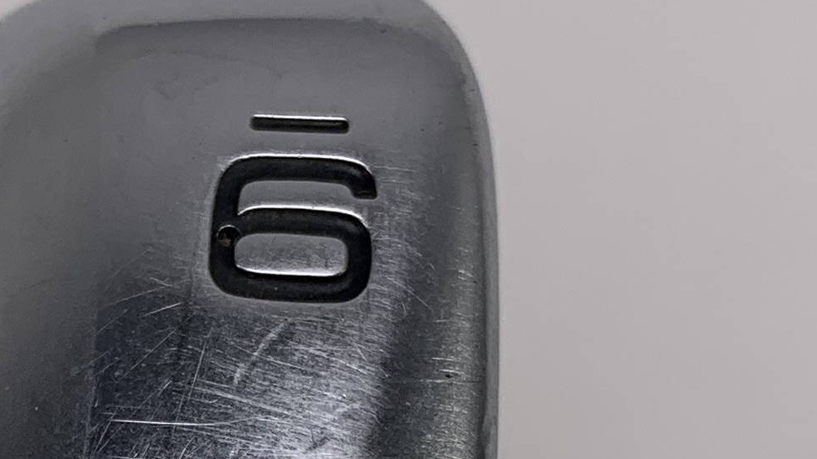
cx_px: 152
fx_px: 2535
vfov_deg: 10.0
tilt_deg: -71.7
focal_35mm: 117
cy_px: 718
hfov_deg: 18.1
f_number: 1.8
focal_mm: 4.25
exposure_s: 1/428
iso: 25
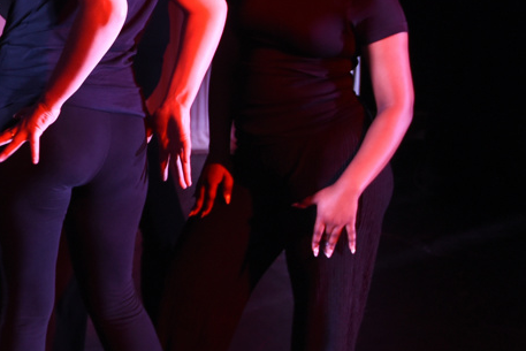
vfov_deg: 15.2
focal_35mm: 88
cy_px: -6
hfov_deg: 21.4
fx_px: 1286
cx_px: -108
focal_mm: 31
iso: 1250
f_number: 5
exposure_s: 1/125
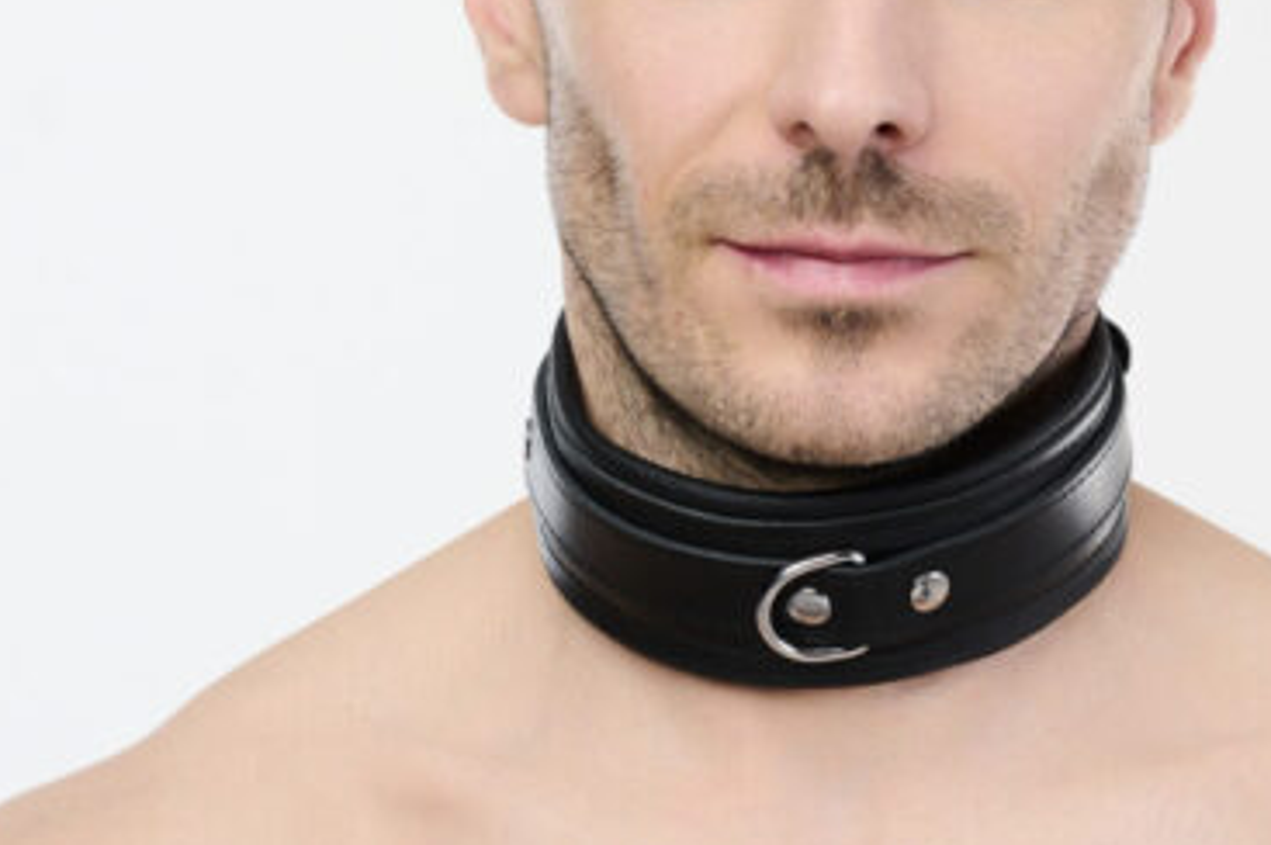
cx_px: 842
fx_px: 8078
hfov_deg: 9.0
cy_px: 502
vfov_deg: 6.0
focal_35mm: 229
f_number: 11
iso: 100
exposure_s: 1/125
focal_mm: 70
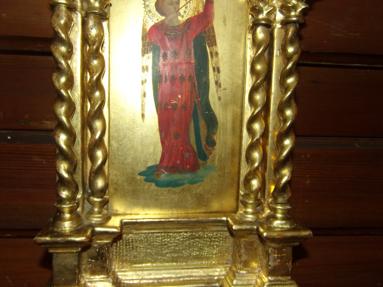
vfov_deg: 46.8
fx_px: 332
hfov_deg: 60.0
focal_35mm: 30
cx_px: 192
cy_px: 144
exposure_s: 1/34
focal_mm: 5.4
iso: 125
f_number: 3.7
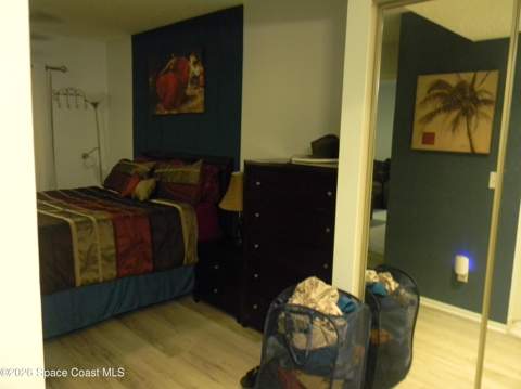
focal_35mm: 28
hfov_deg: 63.5
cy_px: 194
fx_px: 421
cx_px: 260
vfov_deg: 49.7
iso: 400
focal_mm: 5
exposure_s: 1/12.2
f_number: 3.5
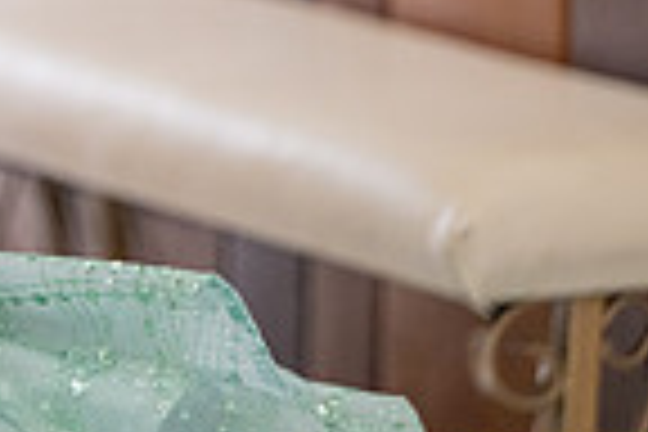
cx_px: -387
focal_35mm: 565
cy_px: -362
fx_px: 10169
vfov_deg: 2.4
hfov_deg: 3.6
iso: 1600
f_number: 2.8
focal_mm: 140
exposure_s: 1/320
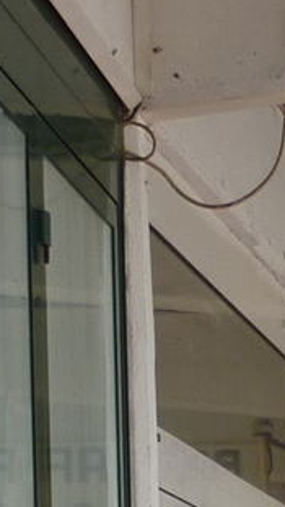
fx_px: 3385
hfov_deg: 4.6
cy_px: 885
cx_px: 868
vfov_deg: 8.3
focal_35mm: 252
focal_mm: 7.3
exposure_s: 1/250
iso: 80
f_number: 4
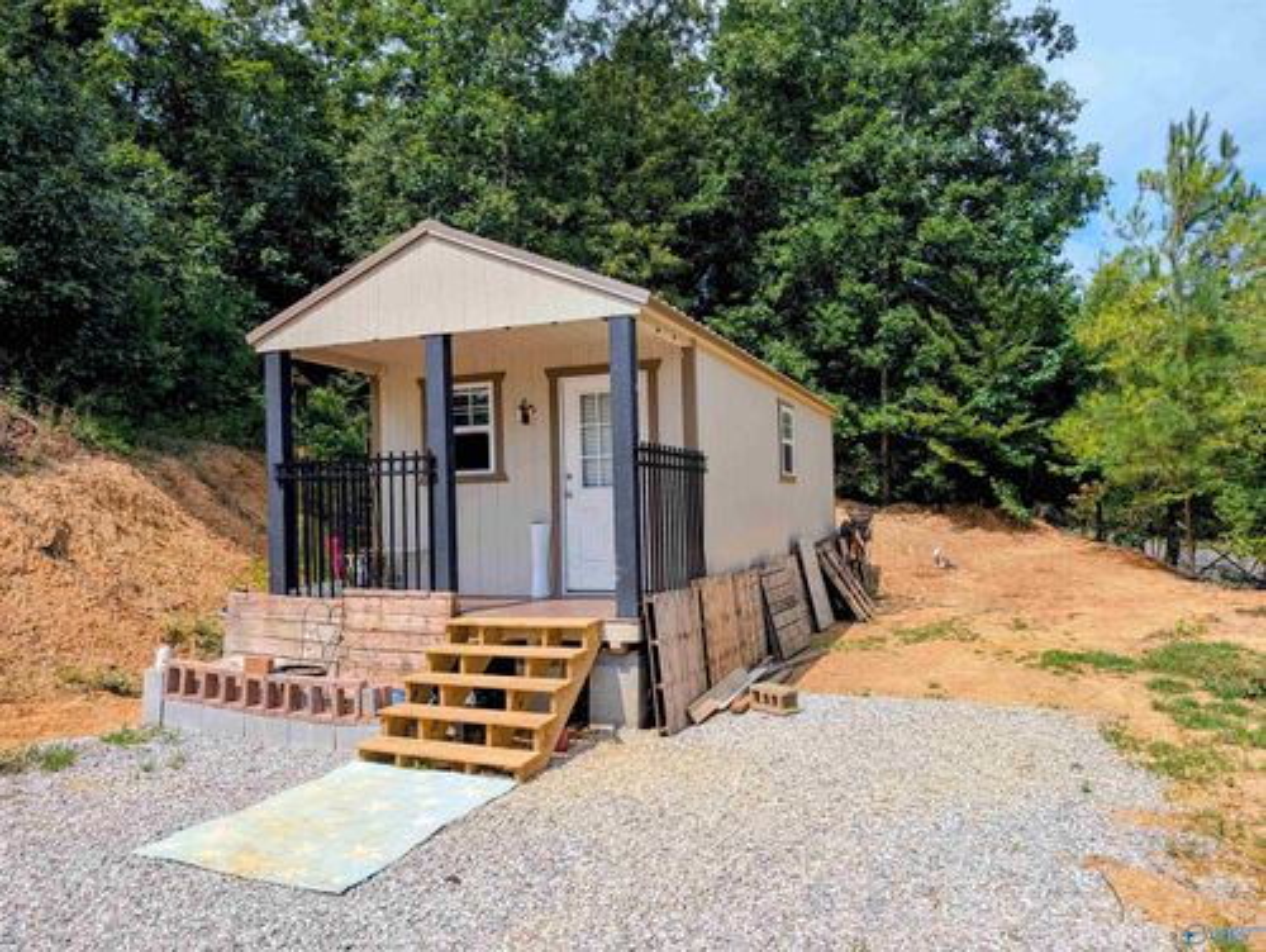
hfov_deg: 71.5
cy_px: 476
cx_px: 633
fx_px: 879
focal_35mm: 24
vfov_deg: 56.9
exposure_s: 1/1548
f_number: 1.68
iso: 21
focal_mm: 6.9
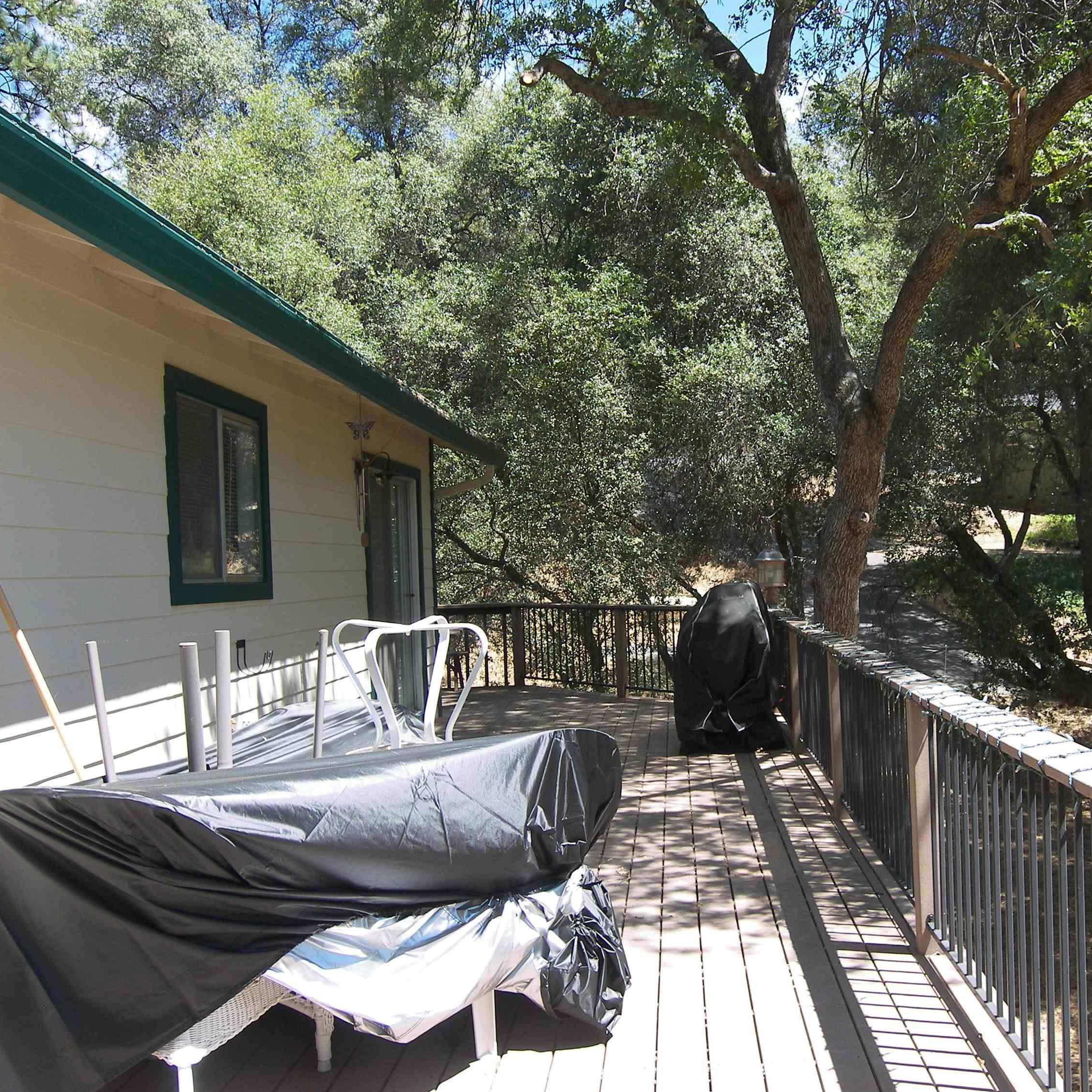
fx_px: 1249
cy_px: 539
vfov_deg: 47.2
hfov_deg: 46.5
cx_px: 725
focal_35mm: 35
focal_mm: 6.2
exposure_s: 1/250
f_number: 3.2
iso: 50
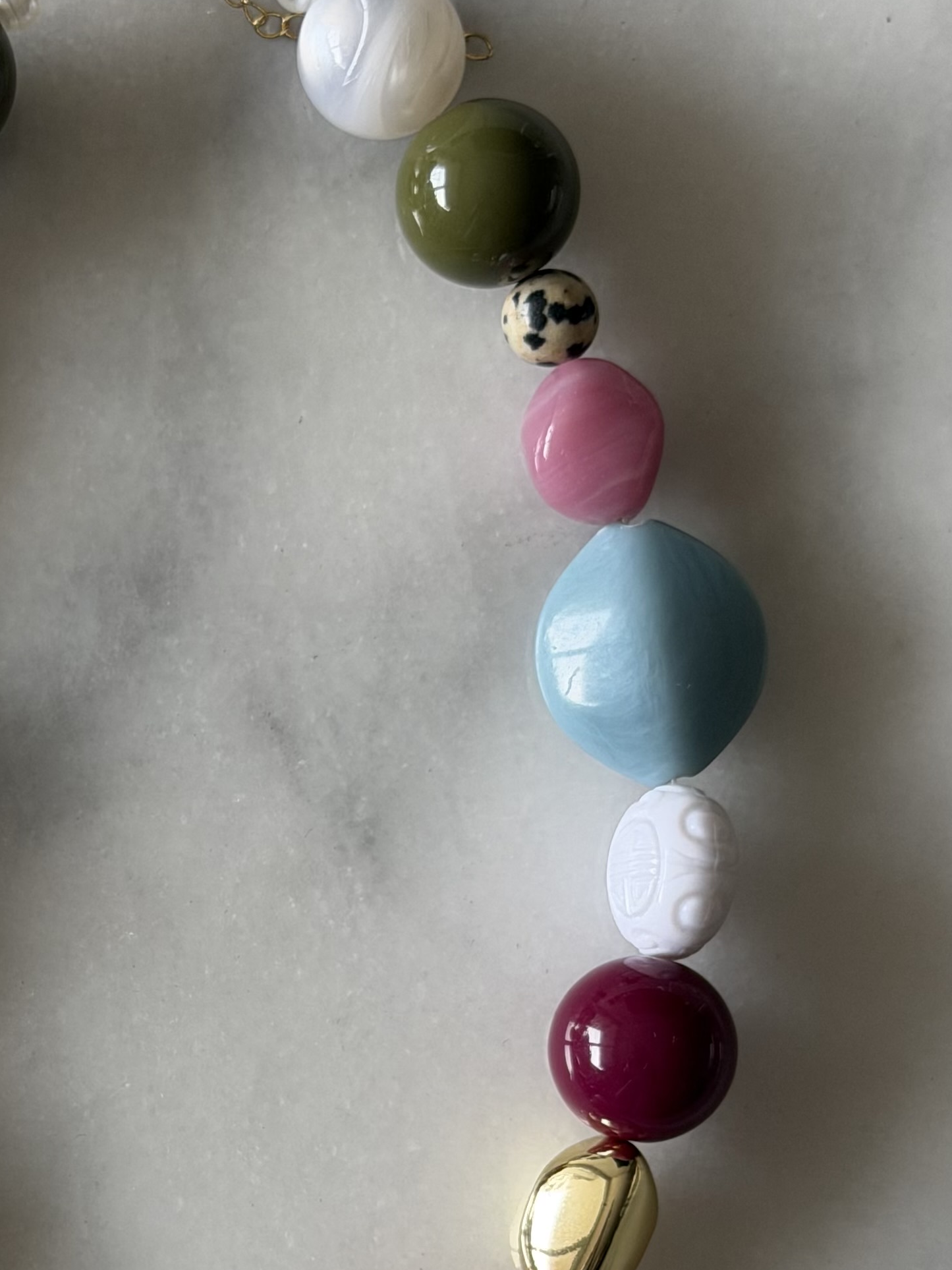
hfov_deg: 17.8
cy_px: 772
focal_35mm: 82
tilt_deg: -88.5
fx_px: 3007
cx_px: 147
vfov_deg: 23.8
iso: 64
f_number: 1.78
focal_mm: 6.76
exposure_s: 1/160
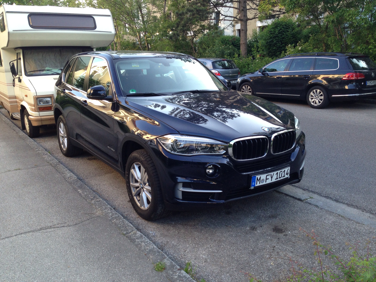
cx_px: 188
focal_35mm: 33
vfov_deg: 42.9
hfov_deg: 55.4
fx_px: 358
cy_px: 141
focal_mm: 4.13
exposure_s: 1/120
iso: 64
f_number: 2.4
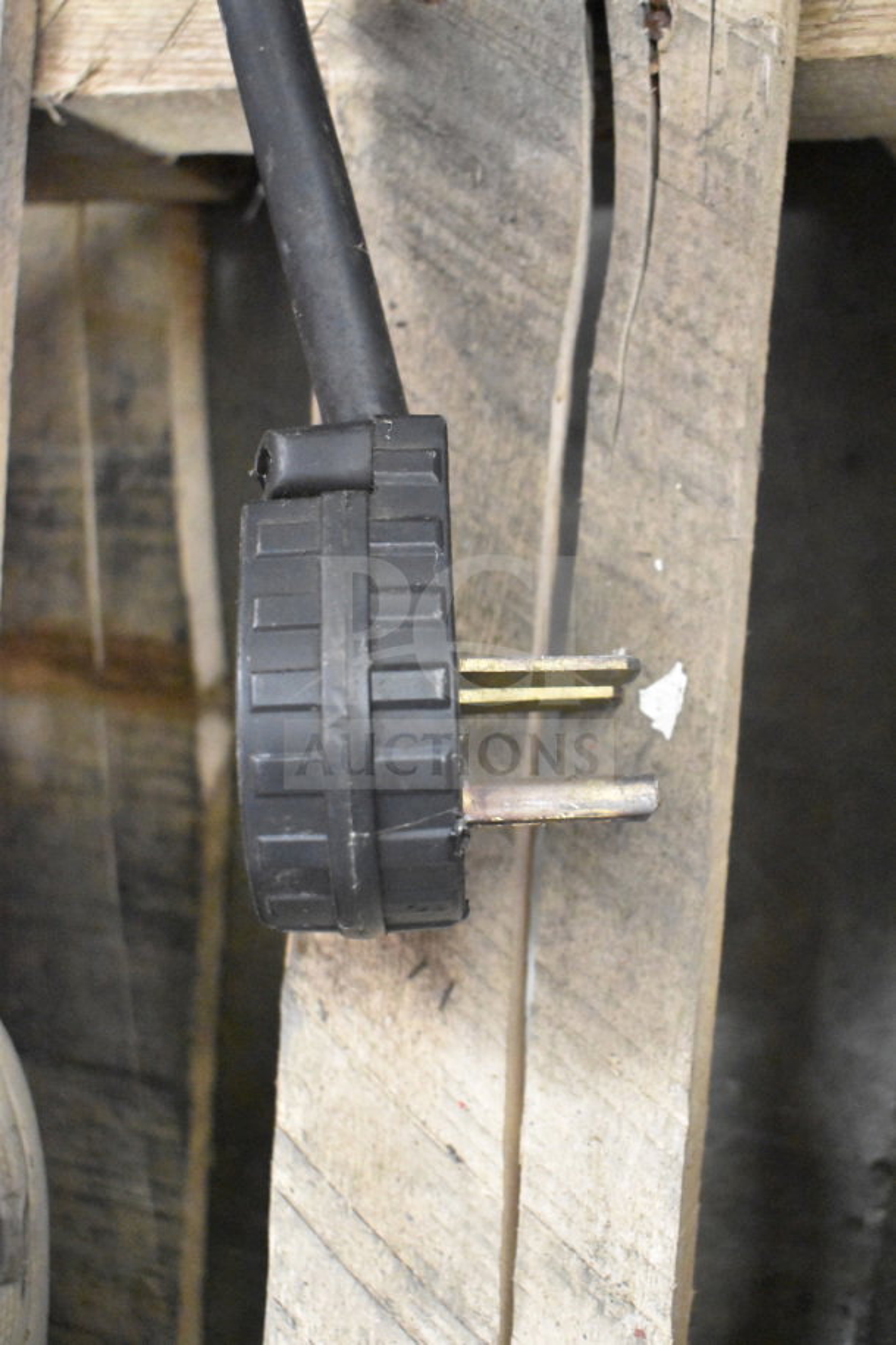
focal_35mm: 42
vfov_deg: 46.4
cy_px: 672
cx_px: 448
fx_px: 1568
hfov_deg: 31.9
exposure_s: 1/50
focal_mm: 28
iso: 12800
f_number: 4.2
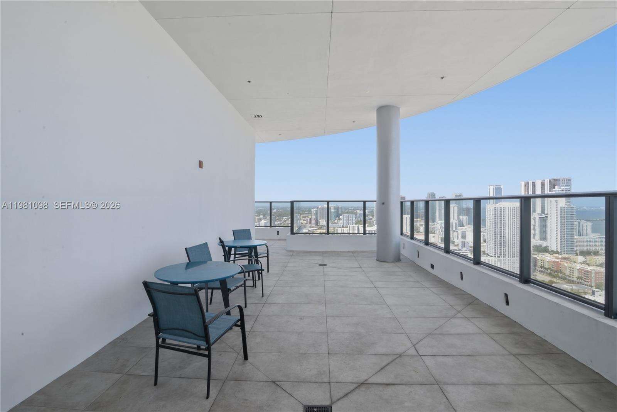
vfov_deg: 73.8
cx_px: 308
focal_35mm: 16
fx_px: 274
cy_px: 206
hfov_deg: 96.7
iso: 320
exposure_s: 1/125
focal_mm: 16
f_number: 18
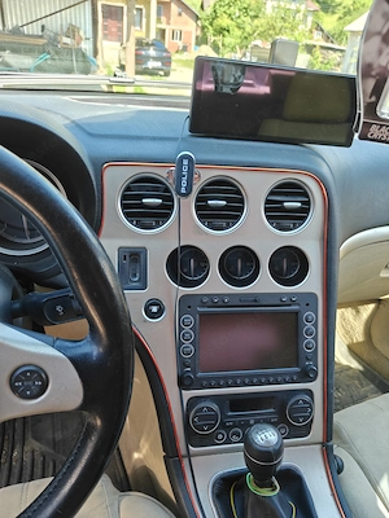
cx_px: 194
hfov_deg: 56.8
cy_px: 259
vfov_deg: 71.6
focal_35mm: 24
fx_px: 360
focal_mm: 5.59
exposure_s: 1/174
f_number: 1.8
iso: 80
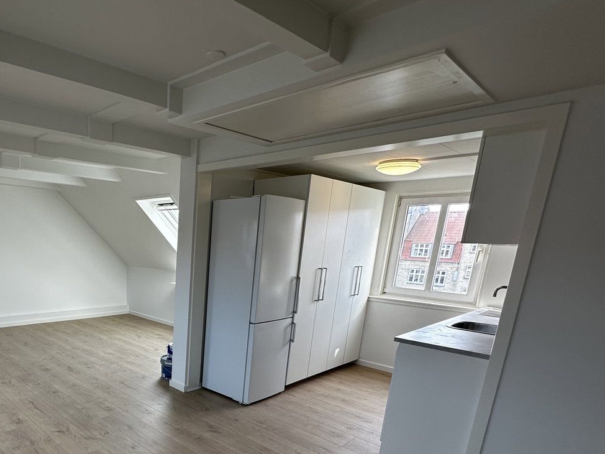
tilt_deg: -14.1
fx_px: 402
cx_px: 153
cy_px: 342
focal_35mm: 23
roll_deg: -0.7
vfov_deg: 55.9
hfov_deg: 69.2
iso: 50
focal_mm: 2.22
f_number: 2.2
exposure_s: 1/100
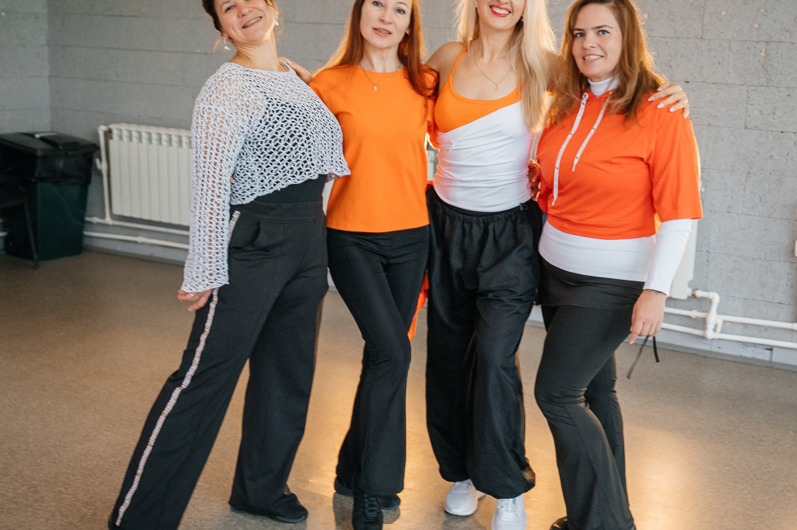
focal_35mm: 51
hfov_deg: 38.9
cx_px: 440
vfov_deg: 26.4
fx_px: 1128
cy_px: 269
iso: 3200
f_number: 2.8
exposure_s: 1/80
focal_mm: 34.5
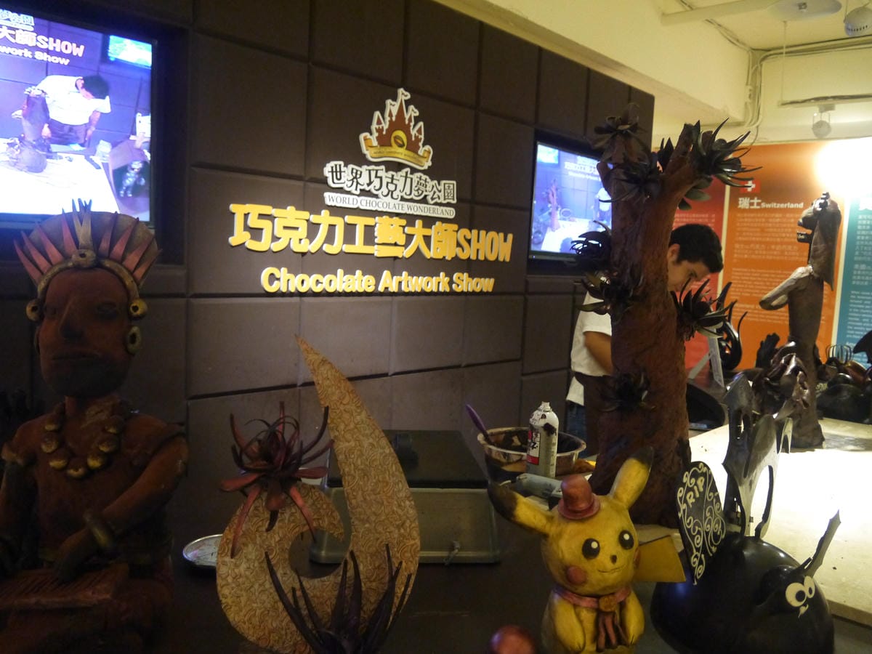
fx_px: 705
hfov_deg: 63.4
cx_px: 436
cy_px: 327
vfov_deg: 49.7
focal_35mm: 28
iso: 1600
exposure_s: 1/30
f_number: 3.5
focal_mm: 14
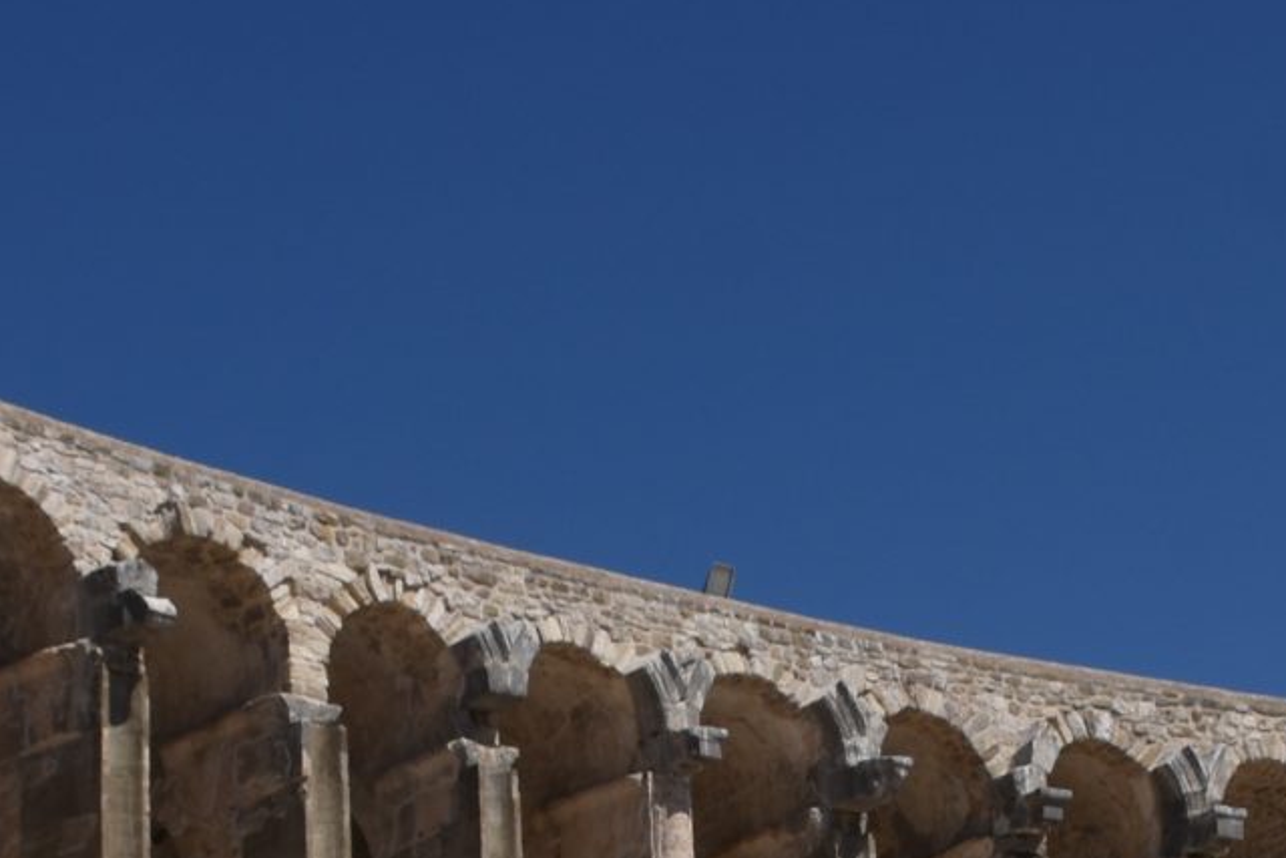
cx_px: 866
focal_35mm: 108
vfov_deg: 11.6
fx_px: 3859
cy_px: 1623
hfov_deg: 18.9
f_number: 8
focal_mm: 18
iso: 125
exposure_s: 1/800
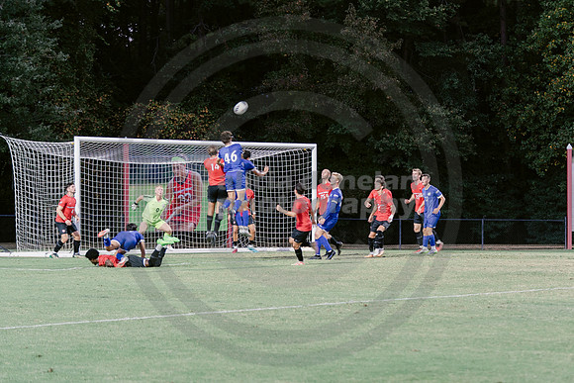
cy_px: 250
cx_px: 412
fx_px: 2060
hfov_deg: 15.8
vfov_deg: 10.6
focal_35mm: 129
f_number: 2.8
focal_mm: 90
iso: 640
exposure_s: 1/80
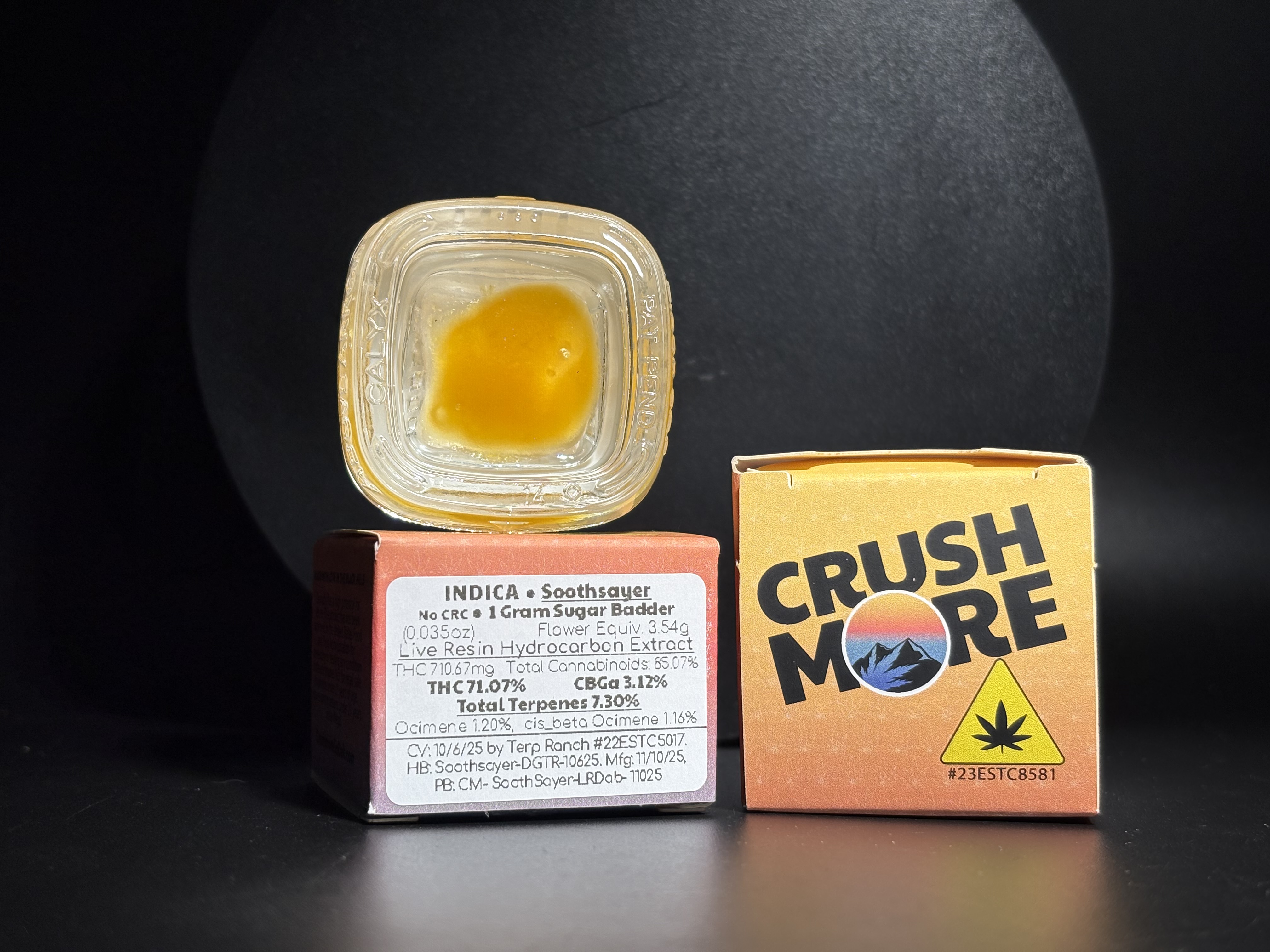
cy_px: 476
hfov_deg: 36.8
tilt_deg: +0.7
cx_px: 635
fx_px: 1908
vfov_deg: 28.0
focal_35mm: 52
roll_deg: -0.5
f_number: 1.6
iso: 32
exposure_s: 1/2075
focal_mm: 5.96
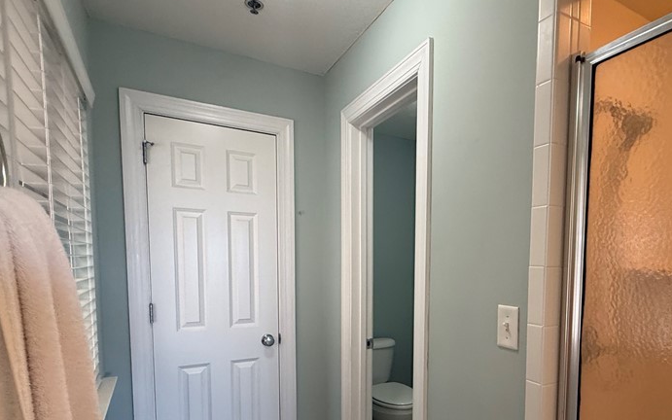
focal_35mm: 22
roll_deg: -0.9
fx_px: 403
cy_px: 296
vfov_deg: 53.4
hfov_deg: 78.7
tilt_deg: -6.0
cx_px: 403
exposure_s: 1/120
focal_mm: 2.22
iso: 250
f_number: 2.2
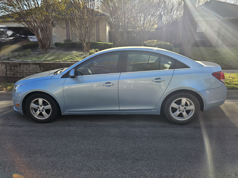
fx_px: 158
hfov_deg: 73.9
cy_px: 89
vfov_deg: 58.9
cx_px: 119
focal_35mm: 23
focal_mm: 6.3
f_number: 1.7
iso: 10
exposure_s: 1/232
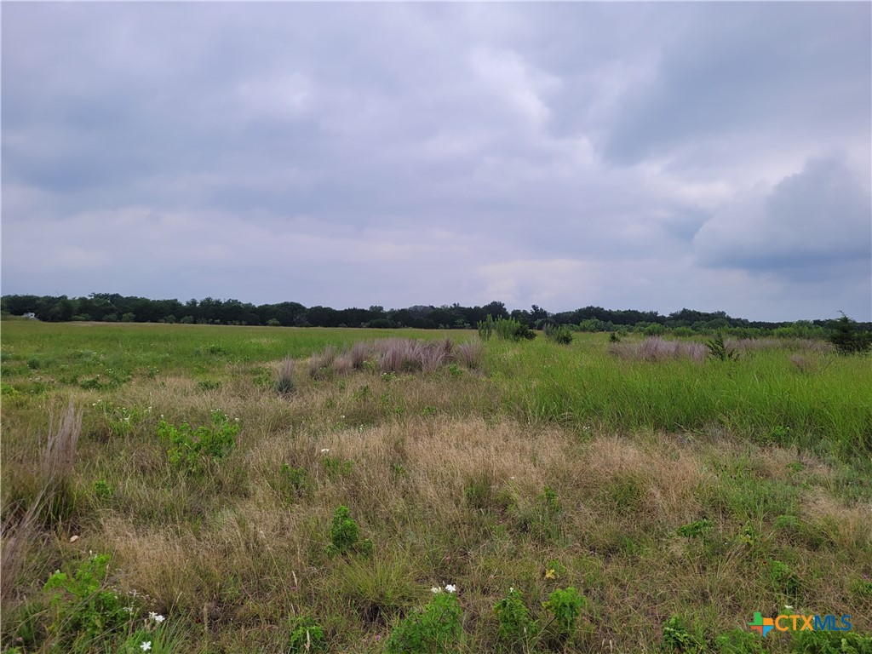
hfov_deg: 67.3
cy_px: 327
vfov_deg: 53.1
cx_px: 436
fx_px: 655
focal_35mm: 26
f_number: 1.8
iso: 40
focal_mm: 5.4
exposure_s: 1/194
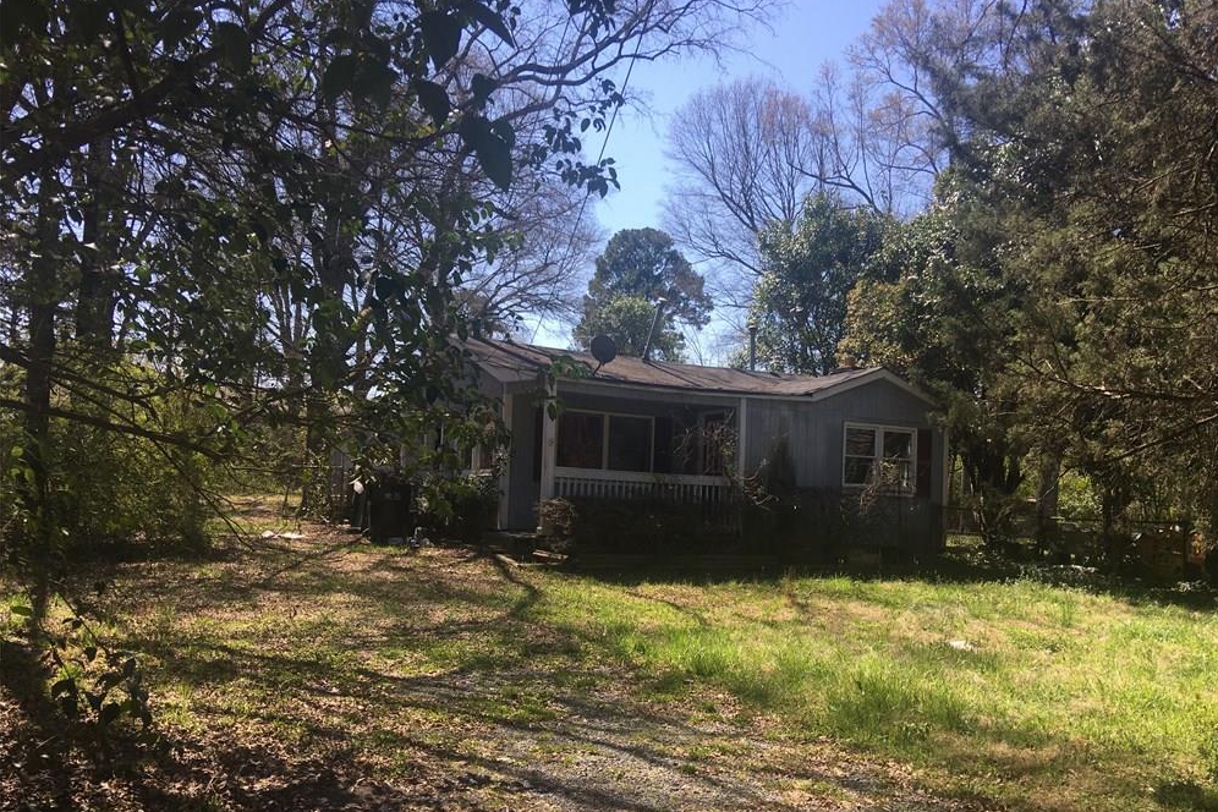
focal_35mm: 31
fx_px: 1049
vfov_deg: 42.2
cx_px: 625
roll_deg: -1.9
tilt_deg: +3.9
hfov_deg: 60.3
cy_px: 456
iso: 25
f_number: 2.2
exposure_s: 1/663
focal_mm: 4.15
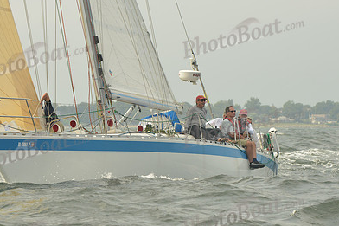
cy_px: 93
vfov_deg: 7.4
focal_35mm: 185
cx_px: 138
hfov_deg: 11.1
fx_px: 1741
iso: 320
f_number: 8
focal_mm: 125
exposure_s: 1/1250
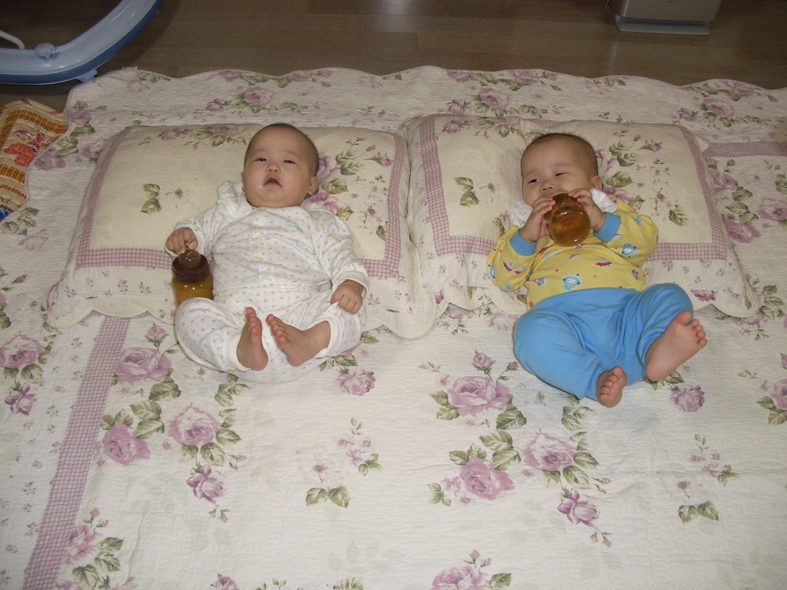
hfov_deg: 55.4
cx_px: 394
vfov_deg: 42.9
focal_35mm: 33
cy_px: 295
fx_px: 750
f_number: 2.8
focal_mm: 7.1
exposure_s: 1/60
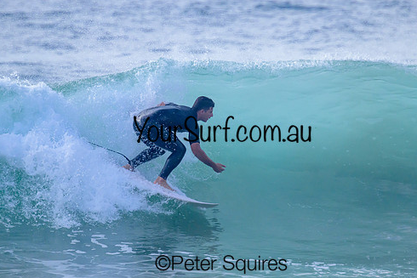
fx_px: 10960
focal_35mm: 946
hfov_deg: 2.2
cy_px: 122
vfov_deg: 1.5
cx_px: 221
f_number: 11
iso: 2000
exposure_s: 1/2000
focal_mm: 800
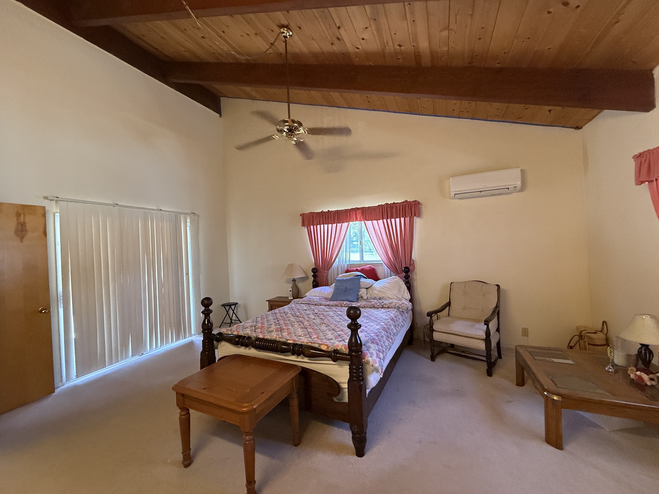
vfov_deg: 85.7
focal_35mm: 14
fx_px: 267
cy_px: 247
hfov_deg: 102.1
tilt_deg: +1.5
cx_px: 330
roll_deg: +3.1
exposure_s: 1/120
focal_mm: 2.22
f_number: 2.2
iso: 640
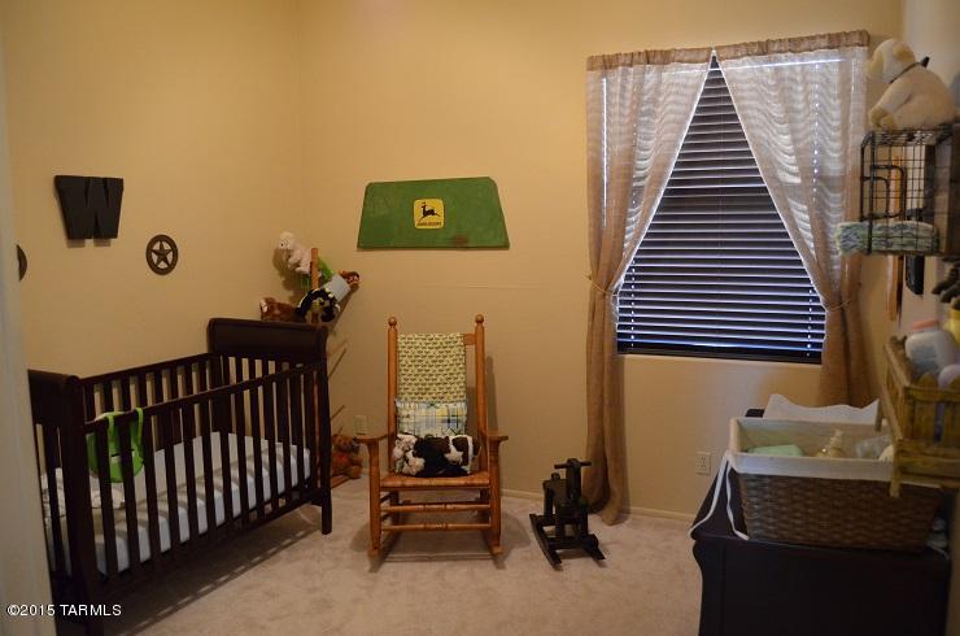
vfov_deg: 47.7
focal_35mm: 27
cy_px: 318
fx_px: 718
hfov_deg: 67.5
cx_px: 480
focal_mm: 18
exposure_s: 1/30
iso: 2000
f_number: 3.5
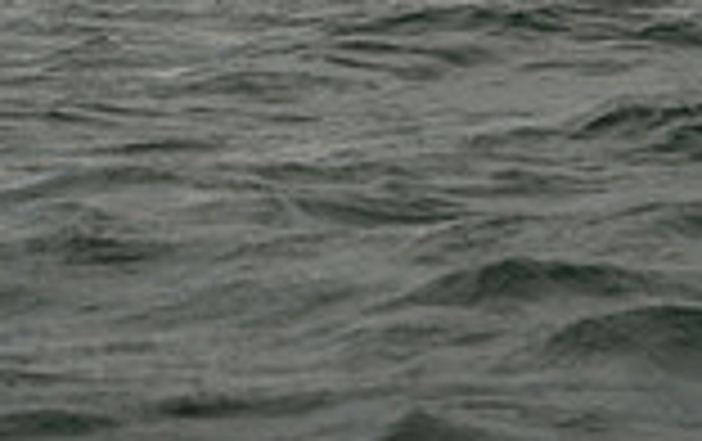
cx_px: -29
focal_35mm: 322
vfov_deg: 4.0
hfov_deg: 6.5
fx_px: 6169
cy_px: -824
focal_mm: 85
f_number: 6.3
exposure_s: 1/500
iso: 250
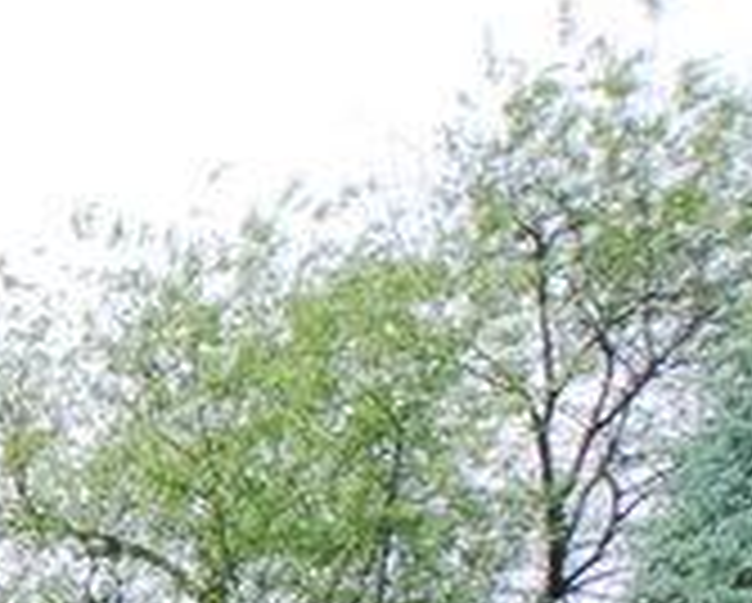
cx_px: -1509
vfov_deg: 7.1
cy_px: 1413
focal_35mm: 207
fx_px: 4612
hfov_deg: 8.0
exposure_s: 1/250
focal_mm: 24
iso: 100
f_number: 8
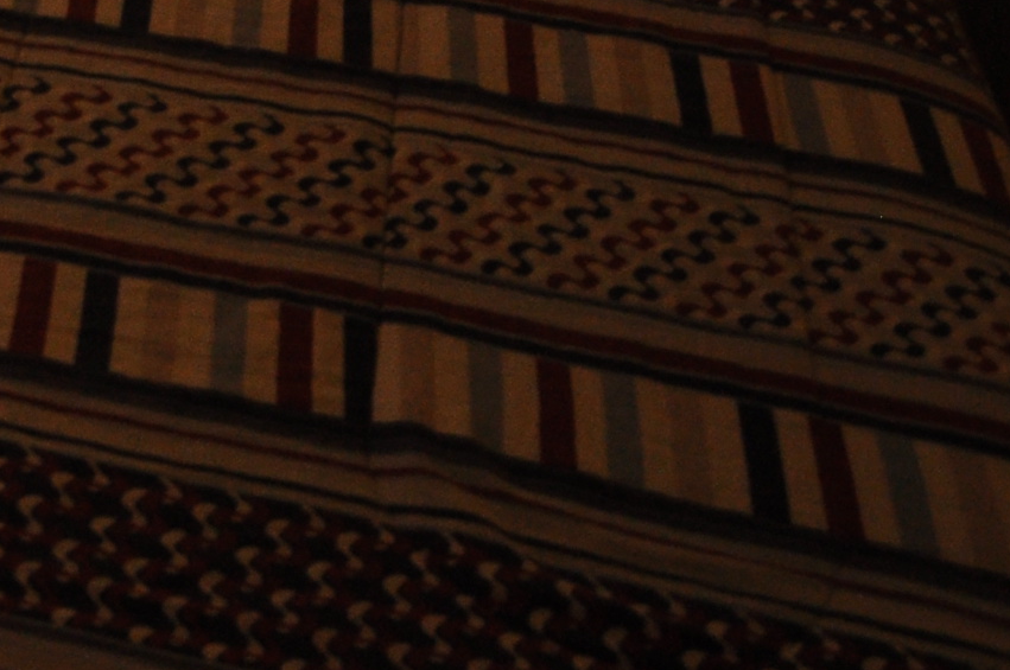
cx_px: -807
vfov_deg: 12.3
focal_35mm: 102
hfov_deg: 16.7
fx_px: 2858
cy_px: -534
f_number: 5.6
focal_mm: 18
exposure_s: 1/60
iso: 500
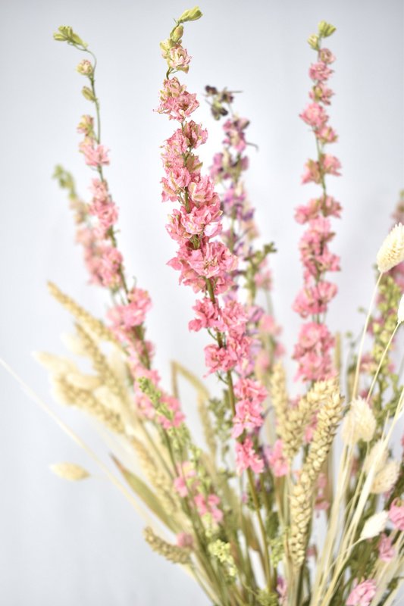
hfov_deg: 34.2
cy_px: 303
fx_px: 657
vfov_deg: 49.6
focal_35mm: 39
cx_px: 202
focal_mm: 26
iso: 100
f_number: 4.5
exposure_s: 1/80
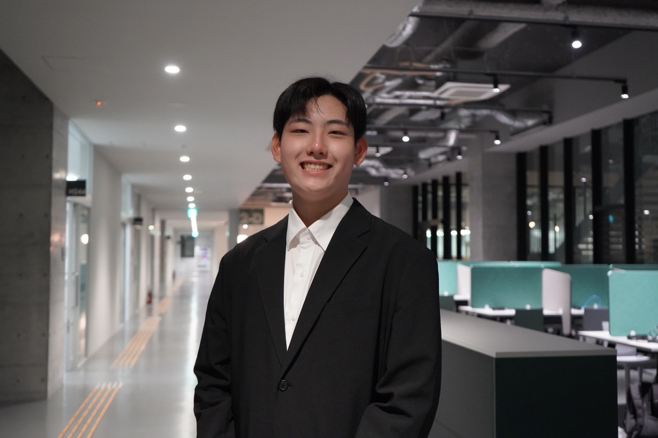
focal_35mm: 39
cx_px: 329
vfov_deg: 34.2
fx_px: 713
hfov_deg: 49.6
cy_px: 219
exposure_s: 1/160
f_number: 4
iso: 10000
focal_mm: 39
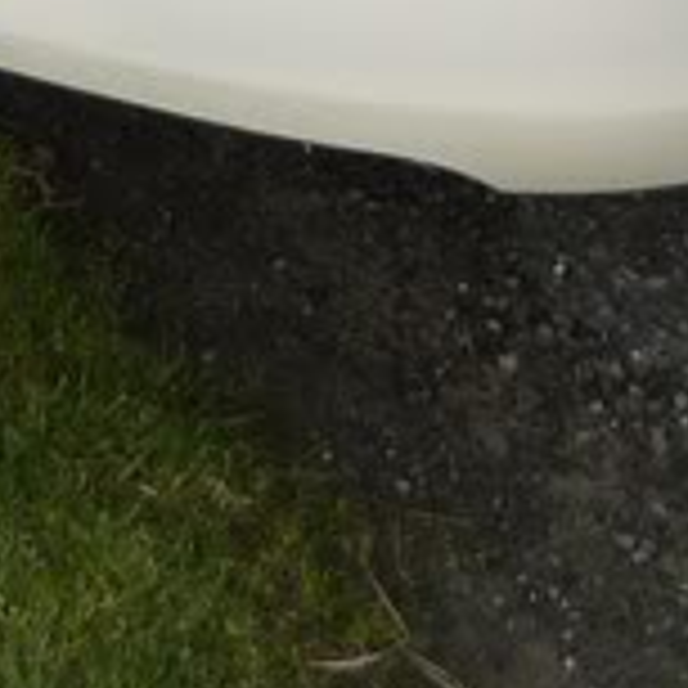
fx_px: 3845
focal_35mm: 171
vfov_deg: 9.4
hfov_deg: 10.2
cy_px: -796
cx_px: 589
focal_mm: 5.2
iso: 125
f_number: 3.3
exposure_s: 1/200
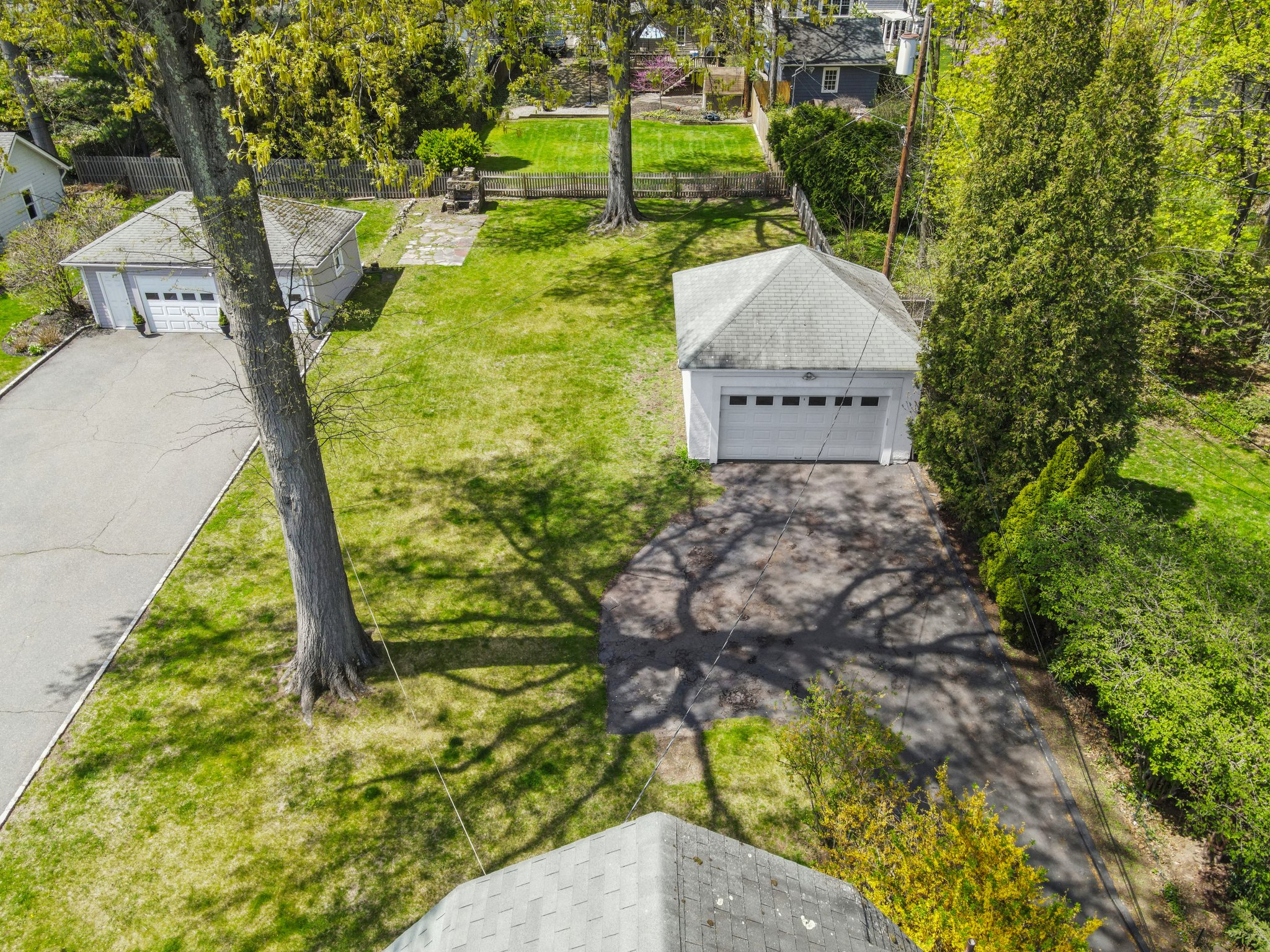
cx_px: 635
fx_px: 881
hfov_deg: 71.6
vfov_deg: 56.8
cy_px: 476
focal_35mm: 24
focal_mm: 4.5
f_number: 2.8
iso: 100
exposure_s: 1/250
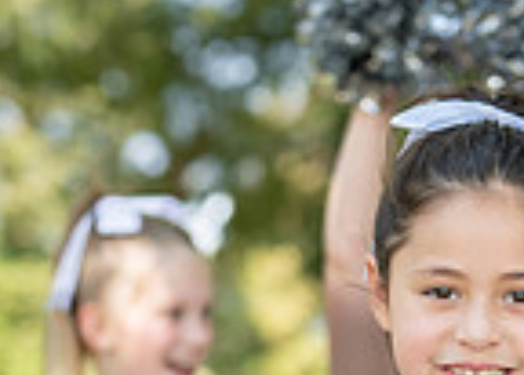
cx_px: 475
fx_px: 3365
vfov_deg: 6.3
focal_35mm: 226
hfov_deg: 8.9
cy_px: 652
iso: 100
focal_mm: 50
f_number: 2.2
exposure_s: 1/400
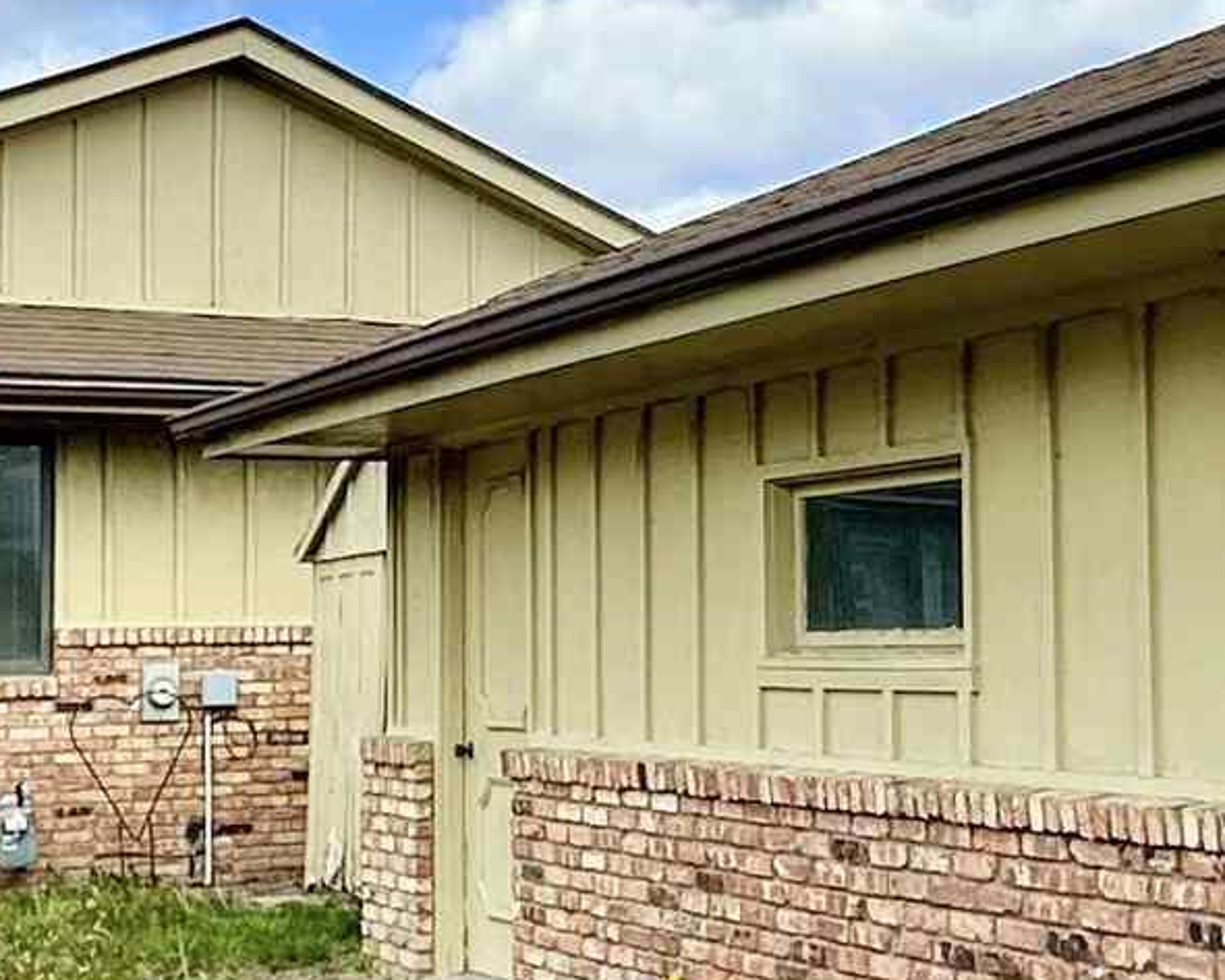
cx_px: 906
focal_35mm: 71
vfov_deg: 21.6
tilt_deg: +5.6
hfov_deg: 26.5
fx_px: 2575
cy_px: 511
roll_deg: +1.8
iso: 40
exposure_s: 1/1825
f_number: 2.2
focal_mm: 2.22
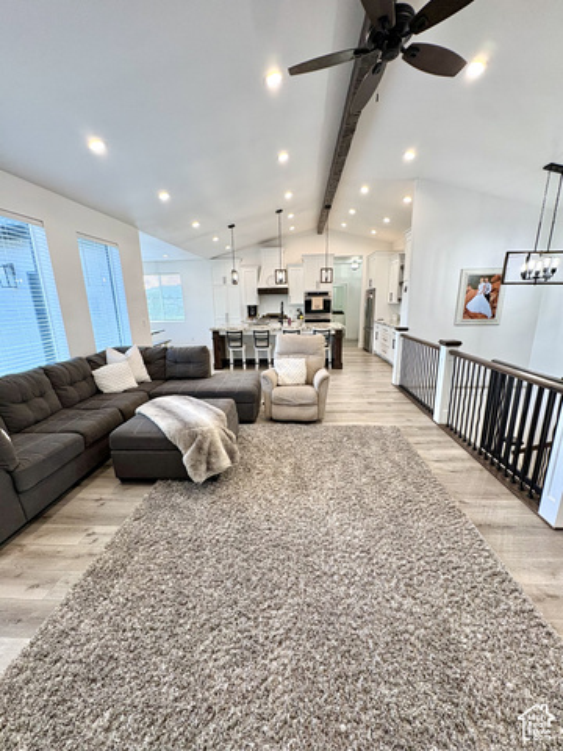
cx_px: 282
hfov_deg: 85.7
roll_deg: +2.4
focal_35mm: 14
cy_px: 376
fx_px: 304
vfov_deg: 102.1
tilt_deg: -12.6
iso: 200
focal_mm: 2.22
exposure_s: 1/120
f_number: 2.2
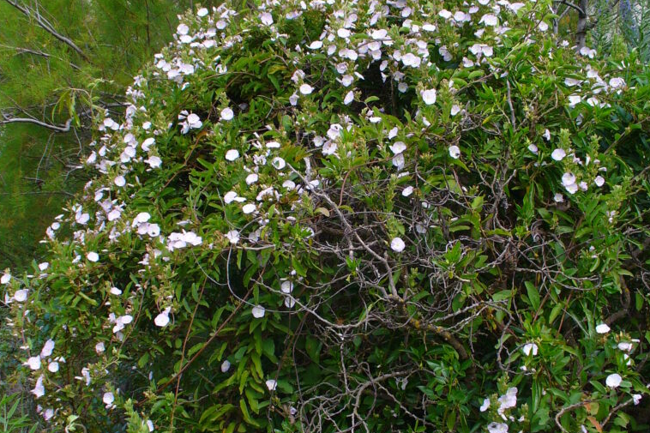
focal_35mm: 52
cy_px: 280
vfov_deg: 25.9
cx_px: 323
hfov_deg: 38.2
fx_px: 939
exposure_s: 1/250
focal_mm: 6.1
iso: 64
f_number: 2.8
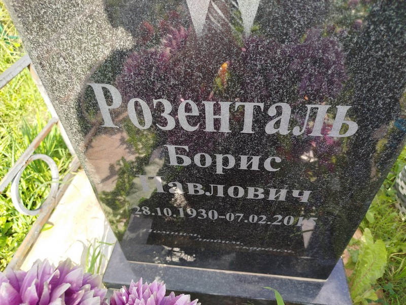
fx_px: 281
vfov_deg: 56.8
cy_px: 152
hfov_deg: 71.6
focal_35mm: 24
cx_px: 203
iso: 50
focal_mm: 5.31
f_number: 1.7
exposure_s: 1/194
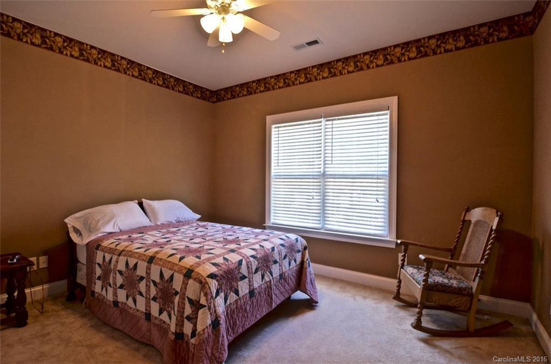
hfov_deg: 95.1
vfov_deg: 71.7
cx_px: 276
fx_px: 252
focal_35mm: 16
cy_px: 182
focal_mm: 11
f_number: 8
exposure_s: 1/13
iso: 200
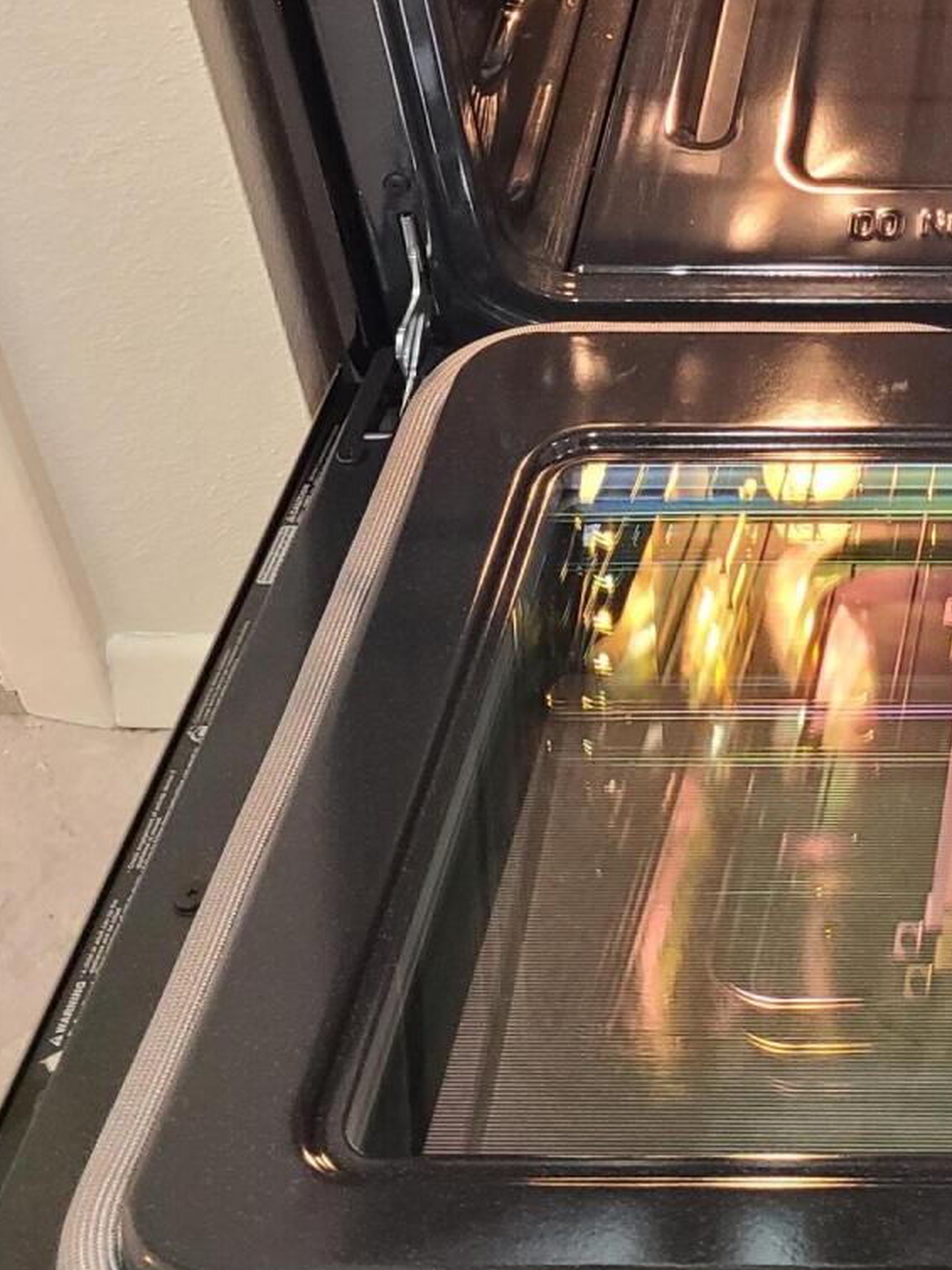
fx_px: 2532
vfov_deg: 24.8
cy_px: -339
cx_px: 1144
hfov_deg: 20.0
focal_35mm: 69
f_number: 1.8
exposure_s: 1/40
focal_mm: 5.4
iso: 400
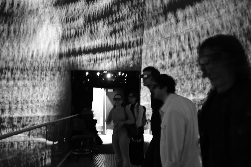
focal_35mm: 35
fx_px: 244
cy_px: 84
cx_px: 126
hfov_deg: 54.4
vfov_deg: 37.8
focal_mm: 35
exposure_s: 1/2
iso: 12800
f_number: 4
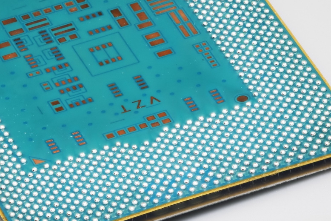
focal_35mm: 243
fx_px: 2235
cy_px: 45
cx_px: 46
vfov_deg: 5.7
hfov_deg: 8.4
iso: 160
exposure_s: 1/100
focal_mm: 105
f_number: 5.6
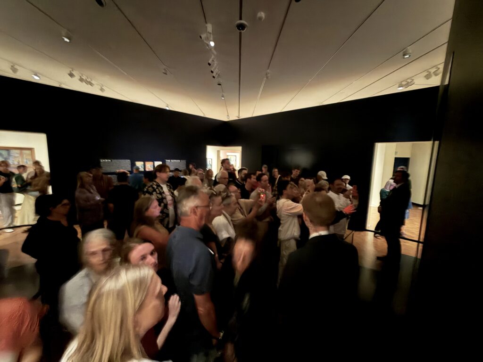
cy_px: 181
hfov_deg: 102.1
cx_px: 242
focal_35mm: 14
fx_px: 195
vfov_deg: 85.7
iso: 1250
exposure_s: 1/6
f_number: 2.2
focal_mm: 2.22
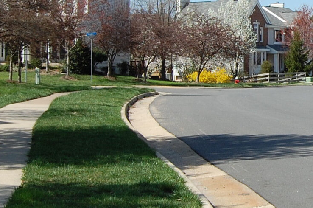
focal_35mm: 120
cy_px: 44
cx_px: 361
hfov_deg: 16.5
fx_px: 1040
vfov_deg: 11.4
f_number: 10
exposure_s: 1/250
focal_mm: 23
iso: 200
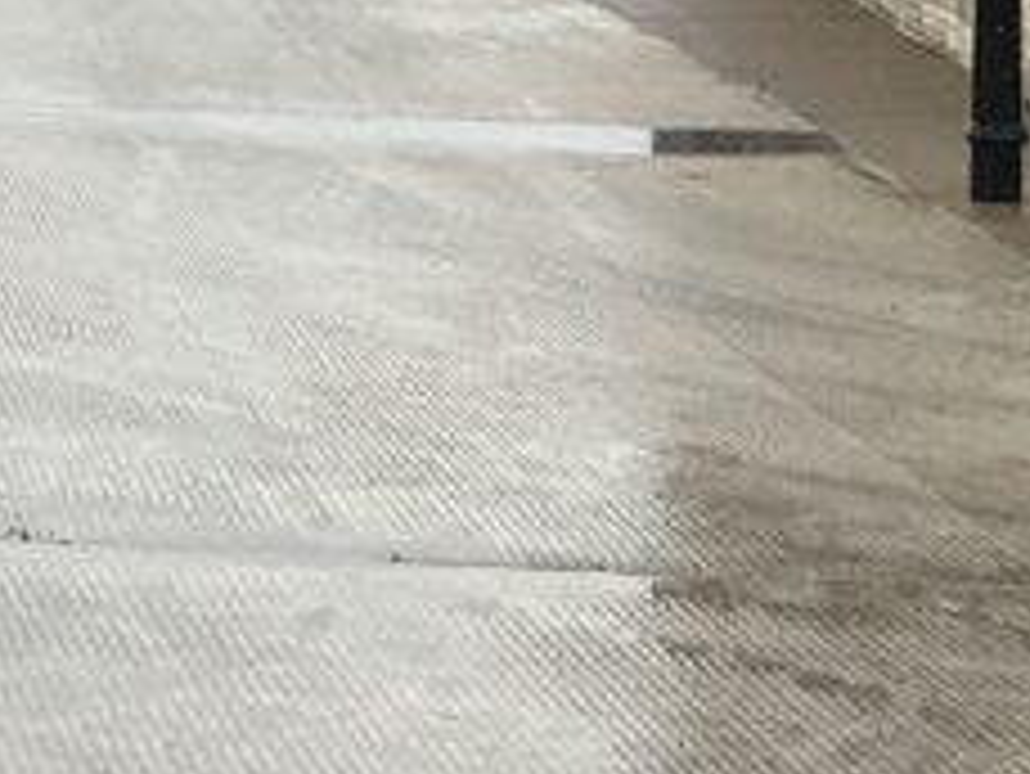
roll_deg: -0.1
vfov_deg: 11.5
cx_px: -945
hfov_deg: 13.7
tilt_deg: +2.4
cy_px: -297
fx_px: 3721
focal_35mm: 125
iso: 25
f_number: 1.8
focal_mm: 3
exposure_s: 1/691
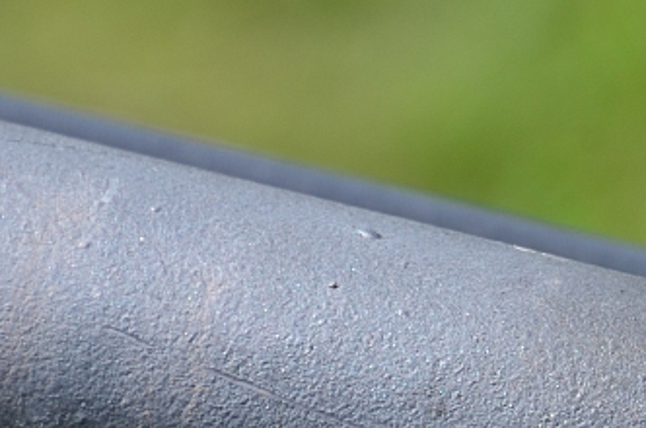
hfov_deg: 2.6
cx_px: 844
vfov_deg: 1.7
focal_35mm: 790
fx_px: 14140
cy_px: 342
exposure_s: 1/200
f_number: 8
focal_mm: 175
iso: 100
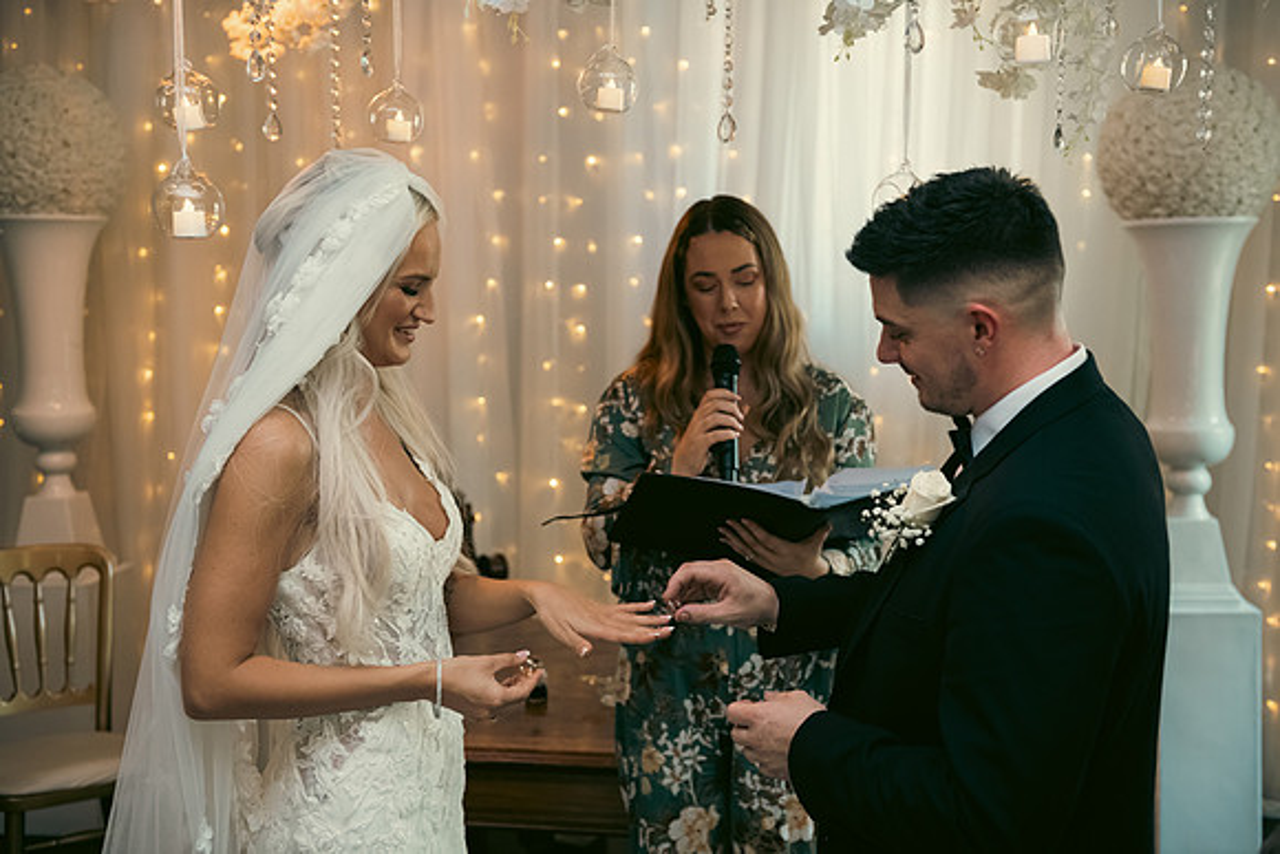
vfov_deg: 28.1
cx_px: 640
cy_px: 427
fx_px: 1707
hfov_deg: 41.1
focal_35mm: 48
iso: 1250
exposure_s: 1/160
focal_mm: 48
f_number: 3.5
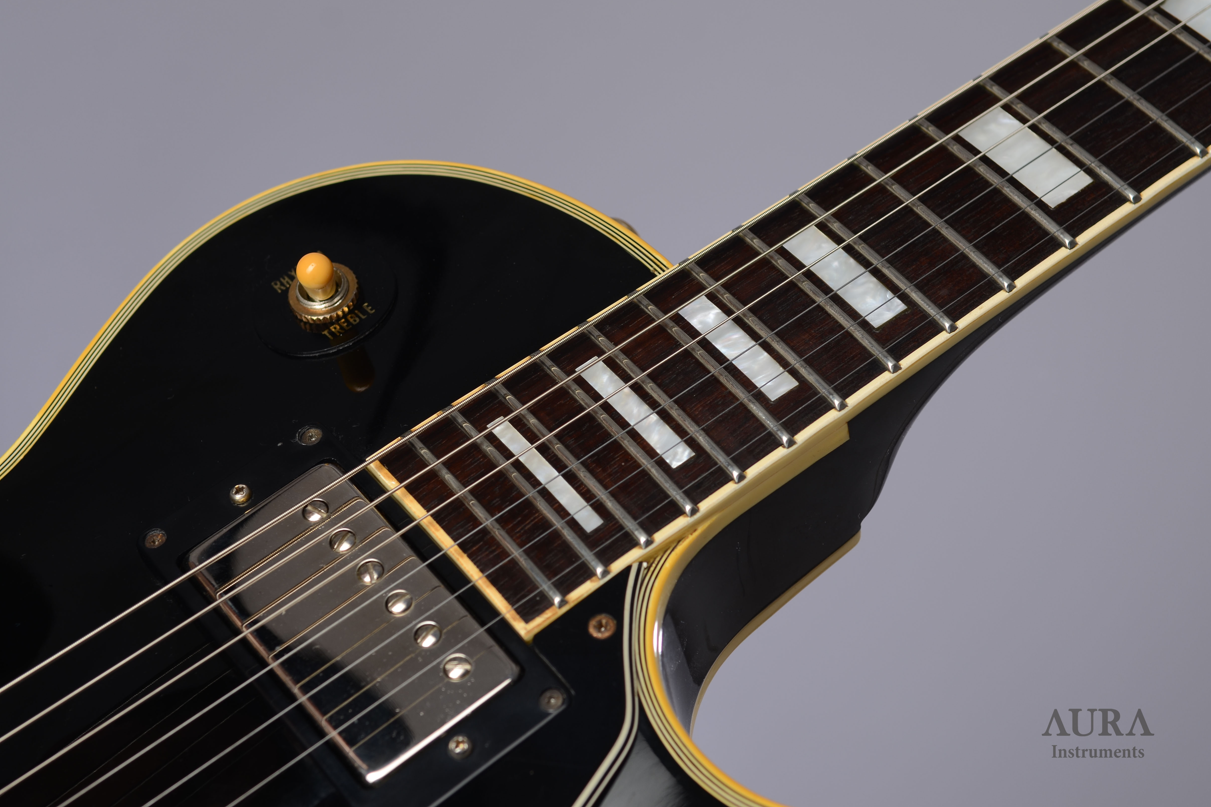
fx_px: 2455
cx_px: 613
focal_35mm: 73
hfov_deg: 27.7
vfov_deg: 18.7
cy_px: 400
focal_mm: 48
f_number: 5.6
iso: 100
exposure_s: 1/160
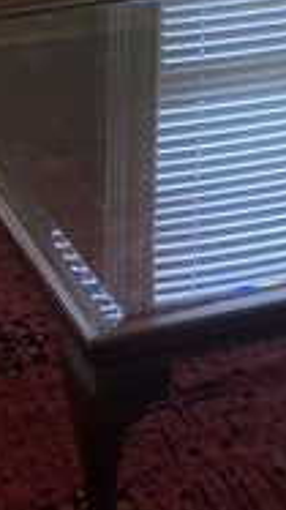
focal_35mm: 109
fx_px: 1472
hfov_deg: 11.0
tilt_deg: -16.0
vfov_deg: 18.2
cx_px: -20
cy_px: -161
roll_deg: -1.2
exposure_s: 1/59
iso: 320
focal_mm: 3.99
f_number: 1.8
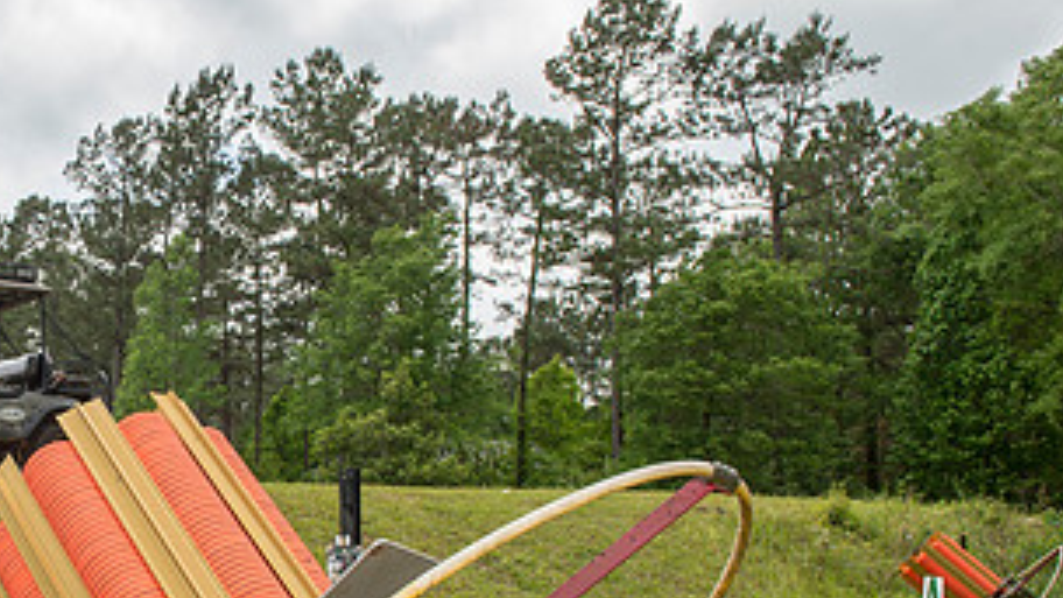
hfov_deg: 39.6
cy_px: 469
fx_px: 1353
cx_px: 94
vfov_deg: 24.6
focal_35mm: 48
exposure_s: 1/200
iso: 160
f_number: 9
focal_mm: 24
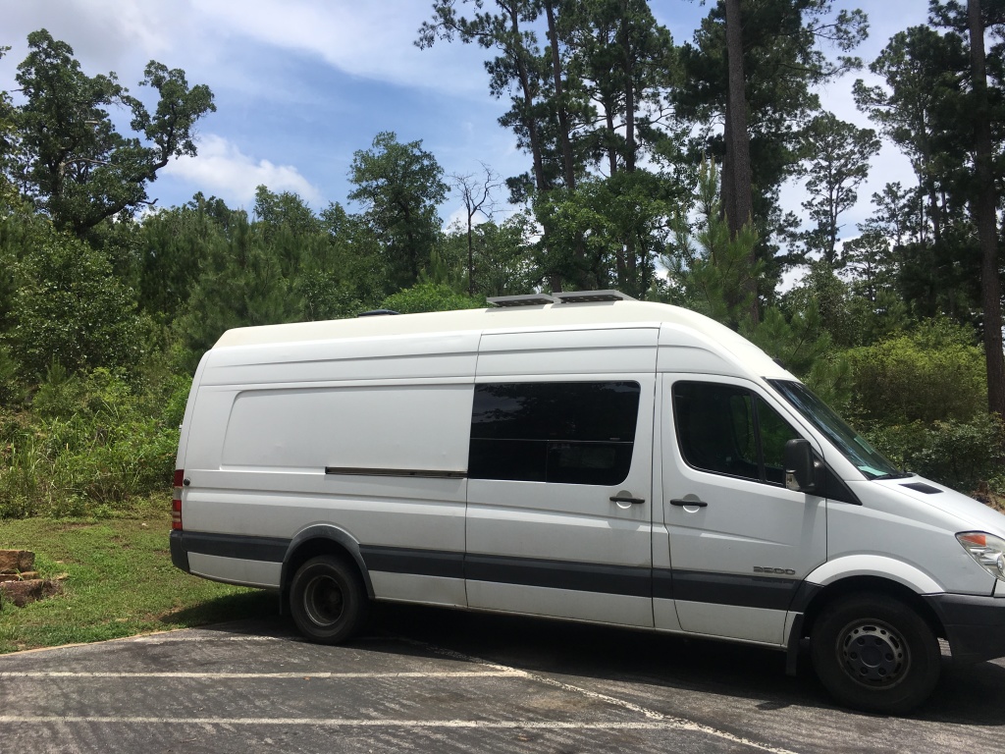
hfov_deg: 61.7
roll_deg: +3.7
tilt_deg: +4.3
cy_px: 377
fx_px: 842
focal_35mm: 29
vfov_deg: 48.2
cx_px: 502
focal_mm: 4.15
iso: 25
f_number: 2.2
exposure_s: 1/1923
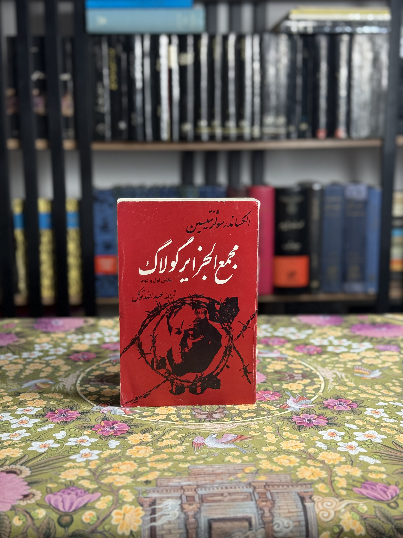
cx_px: 202
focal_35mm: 48
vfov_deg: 39.7
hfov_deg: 30.3
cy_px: 269
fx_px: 745
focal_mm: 6.76
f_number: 1.78
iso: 125
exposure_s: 1/100
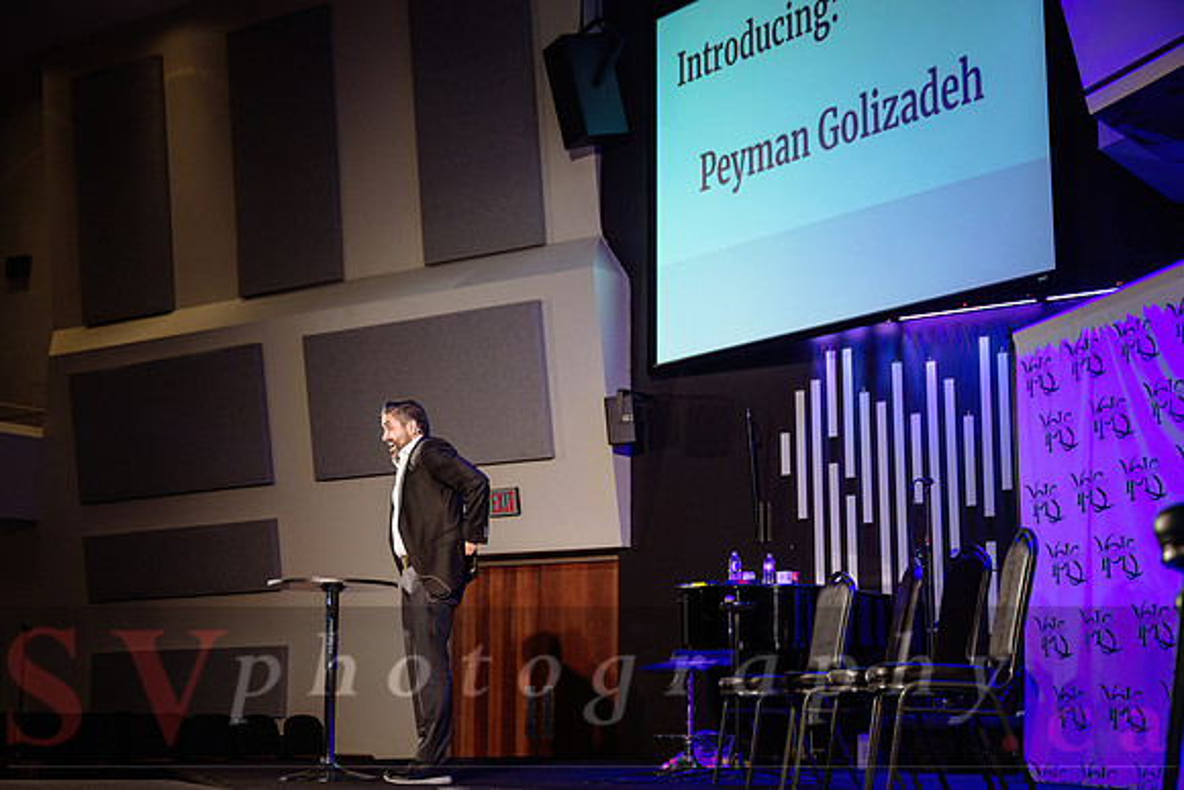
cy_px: 405
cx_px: 577
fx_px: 1753
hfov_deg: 37.3
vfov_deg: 25.4
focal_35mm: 53
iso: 1600
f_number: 2.8
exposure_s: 1/320
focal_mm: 52
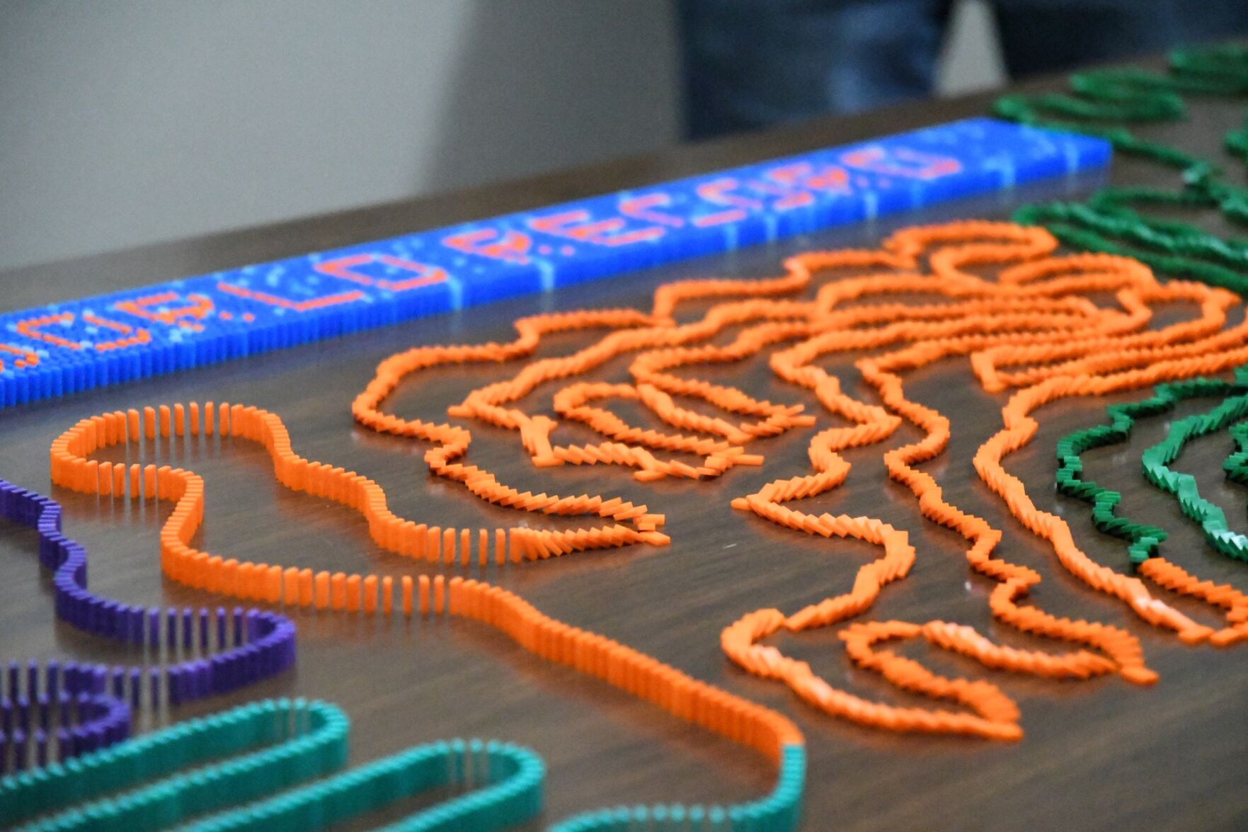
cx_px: 624
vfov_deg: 11.4
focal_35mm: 120
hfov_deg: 17.1
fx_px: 4159
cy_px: 416
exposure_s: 1/640
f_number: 4
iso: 22800
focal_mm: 80
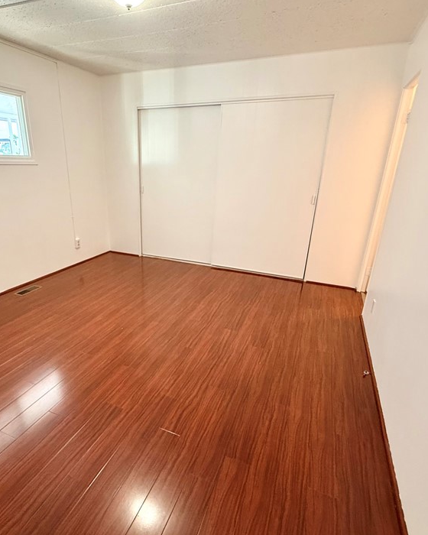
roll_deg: -0.9
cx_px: 180
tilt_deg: -19.9
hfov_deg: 67.7
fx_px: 317
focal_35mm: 20
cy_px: 279
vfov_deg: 80.3
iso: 320
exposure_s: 1/60
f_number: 2.2
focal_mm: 2.22
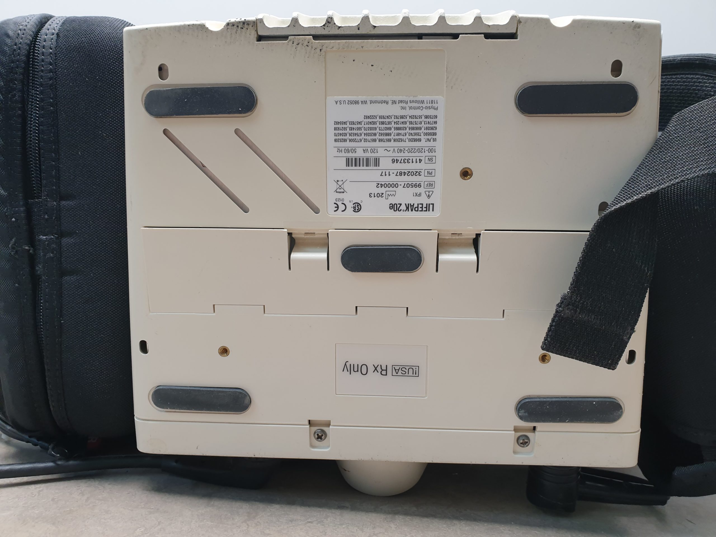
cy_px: 268
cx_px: 358
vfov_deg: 53.1
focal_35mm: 26
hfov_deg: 67.3
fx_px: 538
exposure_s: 1/50
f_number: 2.4
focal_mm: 4.3
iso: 80
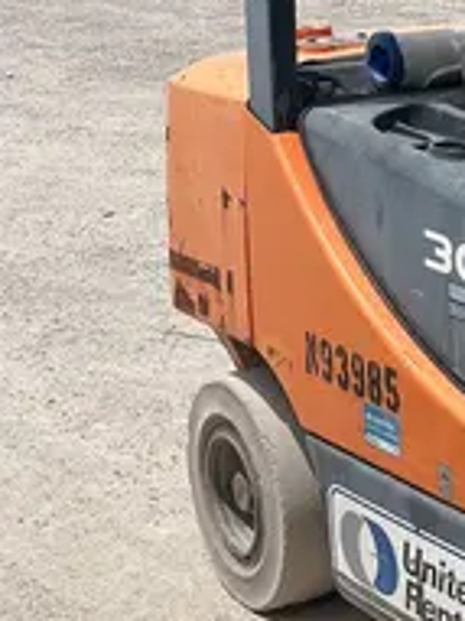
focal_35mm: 100
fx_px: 1793
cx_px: 888
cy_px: 258
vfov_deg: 19.6
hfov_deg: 13.1
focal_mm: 5.1
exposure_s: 1/4016
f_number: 1.6
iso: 50
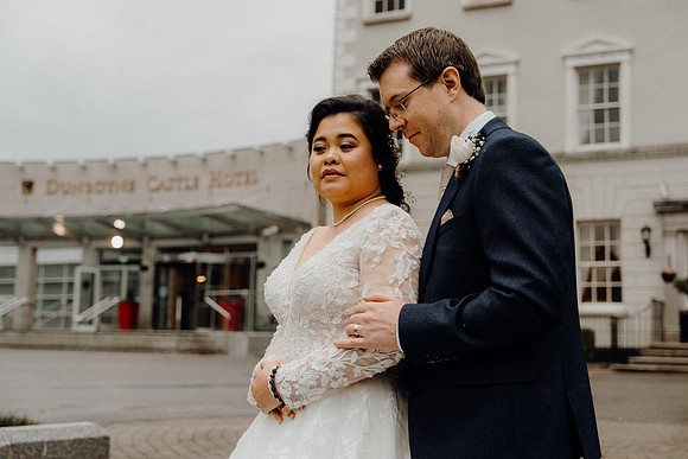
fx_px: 956
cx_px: 344
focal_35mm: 50
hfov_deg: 39.6
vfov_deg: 27.0
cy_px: 230
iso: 320
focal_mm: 50
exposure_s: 1/160
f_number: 3.5
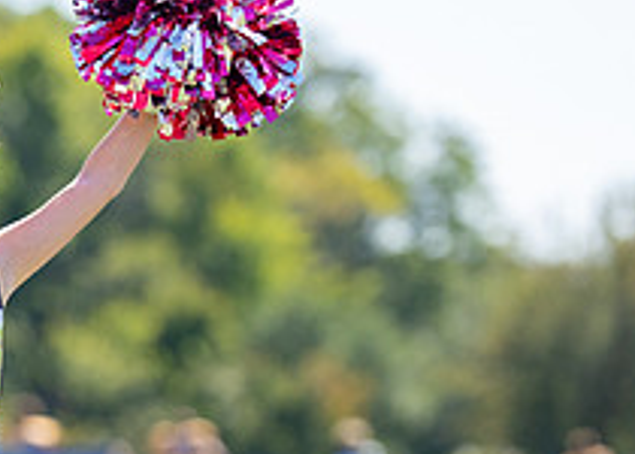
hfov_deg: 4.7
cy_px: 393
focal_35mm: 428
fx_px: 7719
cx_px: -17
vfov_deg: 3.4
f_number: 2.8
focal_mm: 146
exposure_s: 1/2000
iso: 200
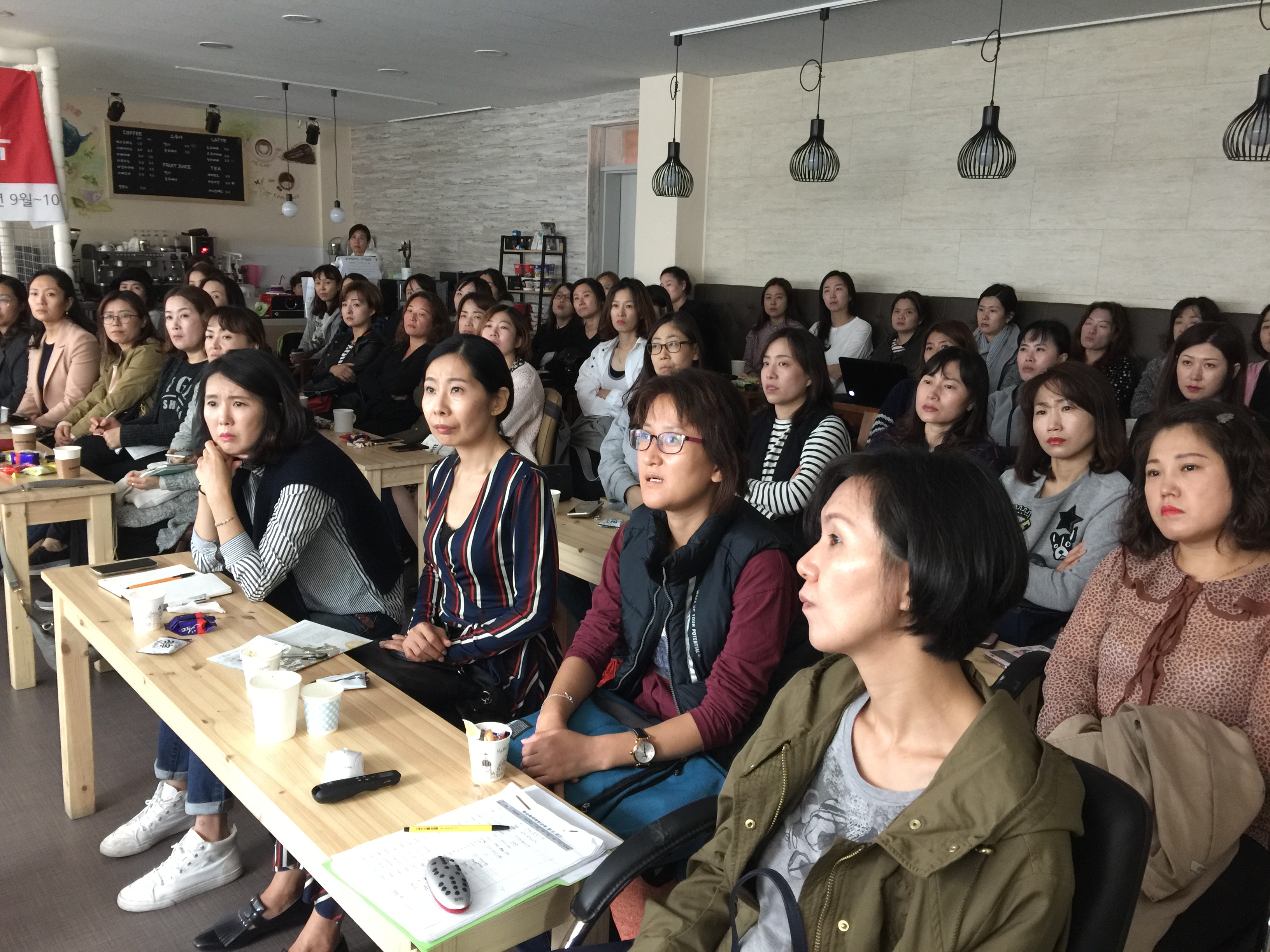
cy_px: 476
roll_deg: -3.0
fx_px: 1064
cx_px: 635
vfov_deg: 48.2
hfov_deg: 61.7
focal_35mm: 29
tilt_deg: -9.6
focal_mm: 4.15
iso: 80
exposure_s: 1/4
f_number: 2.2
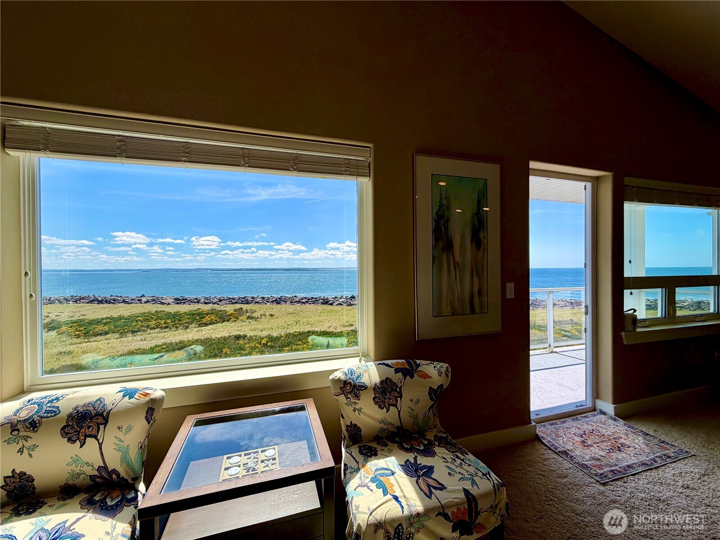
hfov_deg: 102.1
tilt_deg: -0.5
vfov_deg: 85.7
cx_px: 360
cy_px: 270
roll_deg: +0.7
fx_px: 291
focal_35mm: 14
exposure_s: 1/770
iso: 32
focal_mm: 2.22
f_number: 2.2
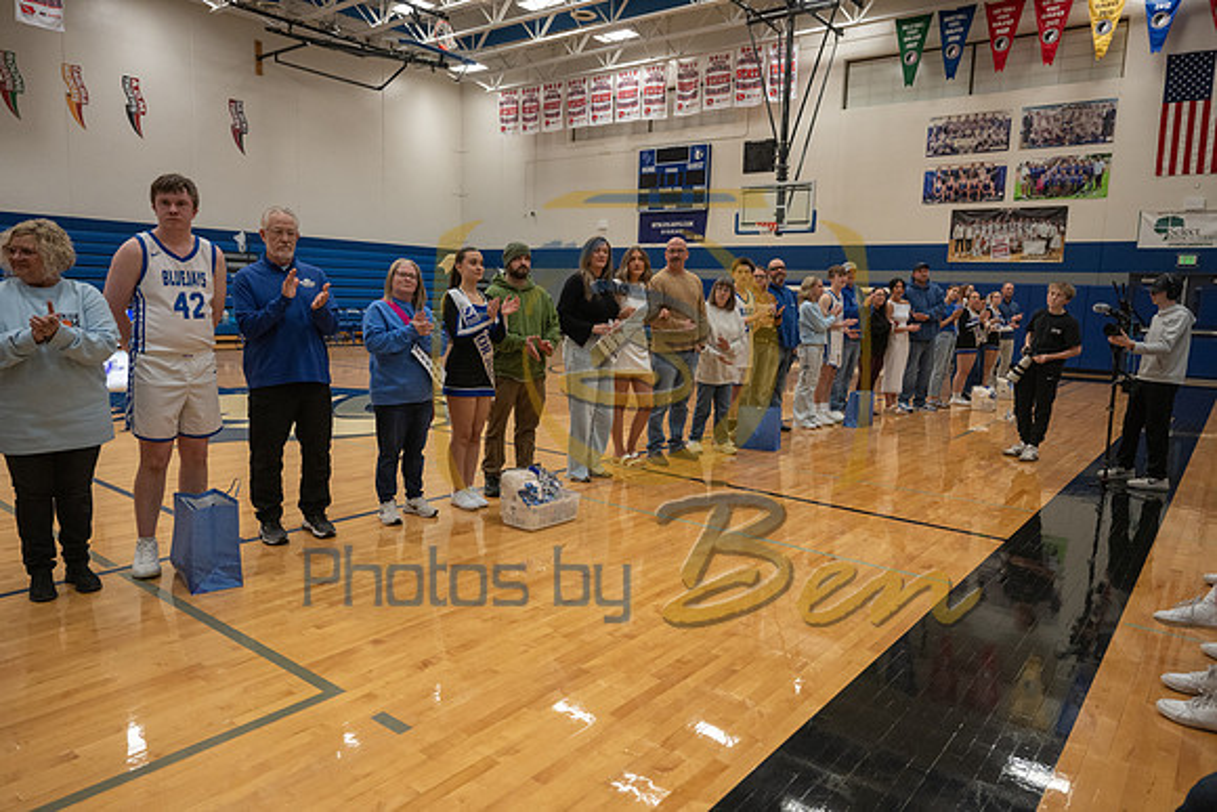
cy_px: 406
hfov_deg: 73.7
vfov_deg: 53.2
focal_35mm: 24
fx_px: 811
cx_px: 608
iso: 2500
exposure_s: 1/400
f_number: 3.5
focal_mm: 24
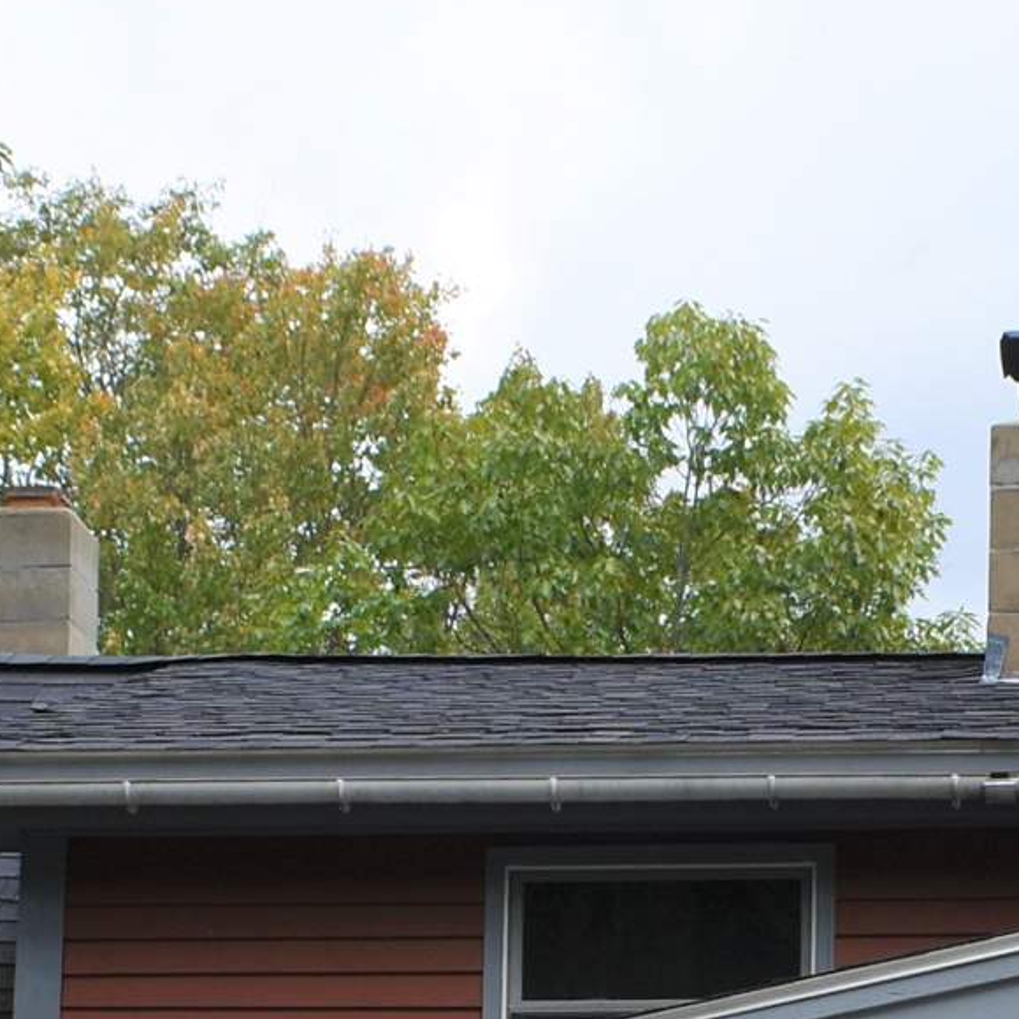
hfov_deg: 12.9
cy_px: 1246
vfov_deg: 12.6
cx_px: 690
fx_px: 4496
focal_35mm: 135
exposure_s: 1/200
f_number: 7.1
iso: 100
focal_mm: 20
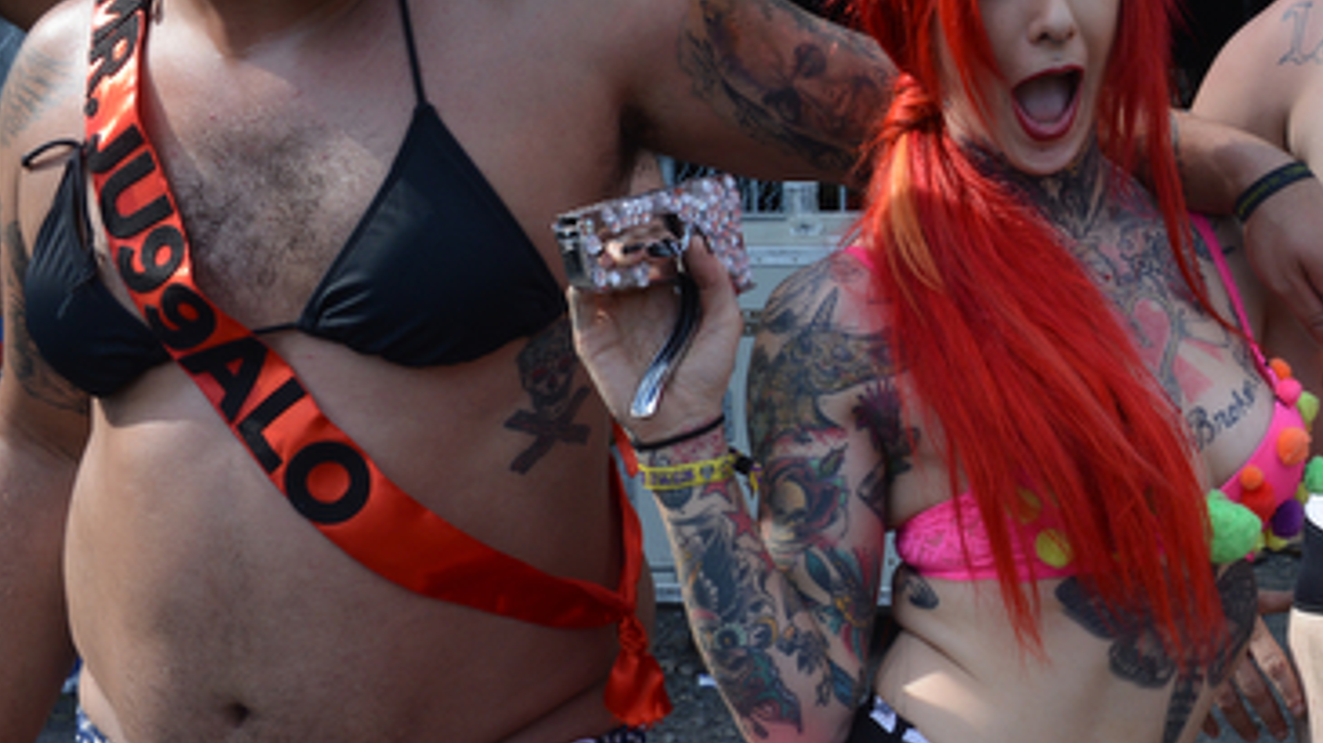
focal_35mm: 69
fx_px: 2420
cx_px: 1232
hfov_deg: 29.1
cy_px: 339
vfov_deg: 17.5
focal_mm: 32
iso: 320
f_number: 11
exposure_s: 1/200
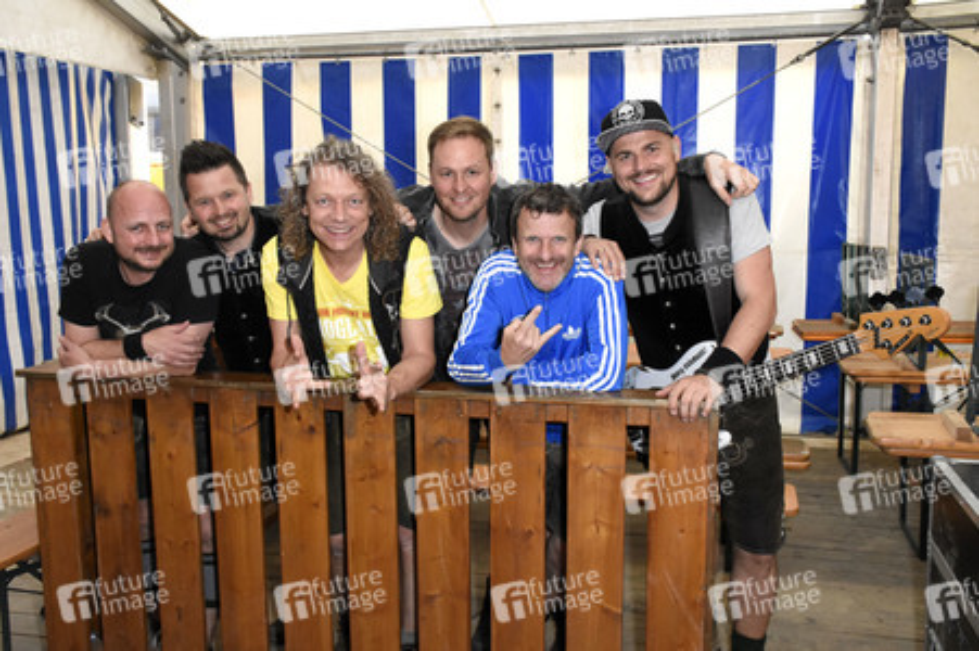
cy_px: 326
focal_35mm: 34
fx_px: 937
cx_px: 490
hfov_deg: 55.1
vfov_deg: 38.3
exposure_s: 1/60
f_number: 6.3
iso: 3200
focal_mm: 23
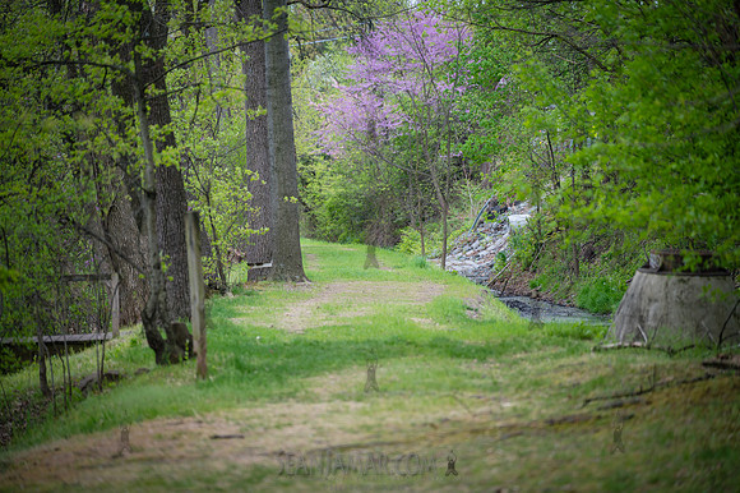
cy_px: 246
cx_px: 370
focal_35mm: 150
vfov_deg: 9.1
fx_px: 3081
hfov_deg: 13.7
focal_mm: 150
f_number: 2.8
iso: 160
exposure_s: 1/160
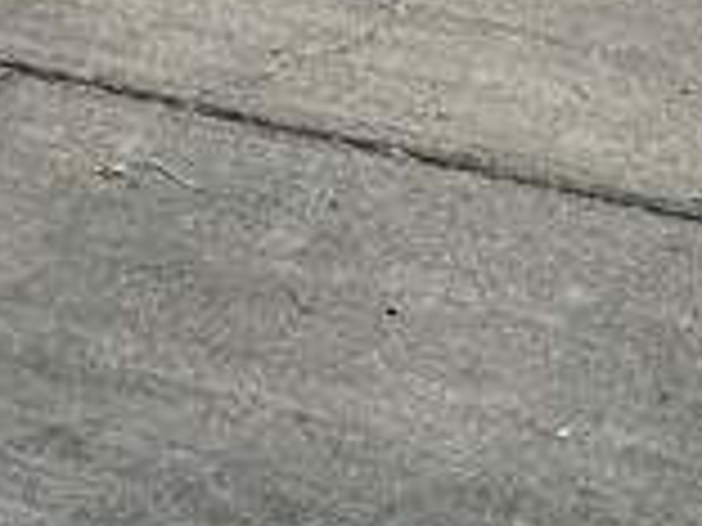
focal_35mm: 158
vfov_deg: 8.0
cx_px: -598
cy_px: -1070
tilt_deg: +1.1
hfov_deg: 11.5
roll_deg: +1.5
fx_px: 3204
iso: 80
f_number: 1.78
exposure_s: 1/3759
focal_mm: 6.76
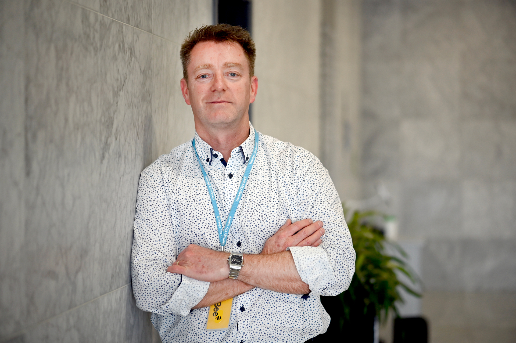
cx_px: 258
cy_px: 172
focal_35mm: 105
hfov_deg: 19.5
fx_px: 1504
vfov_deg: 13.0
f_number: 2.8
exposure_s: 1/400
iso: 1250
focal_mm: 105
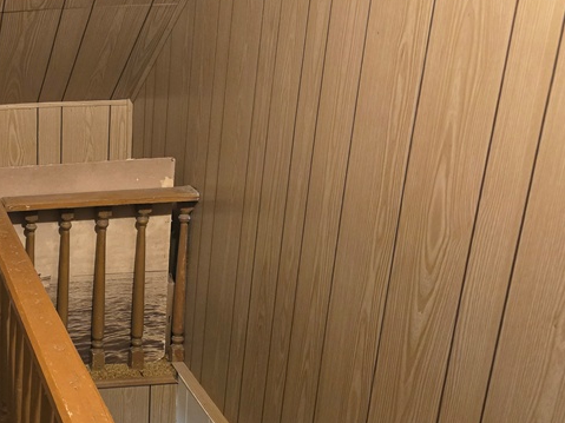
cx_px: -20
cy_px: 255
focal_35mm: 48
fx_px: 783
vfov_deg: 30.2
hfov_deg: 35.3
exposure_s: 1/60
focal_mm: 6.3
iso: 1600
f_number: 1.7
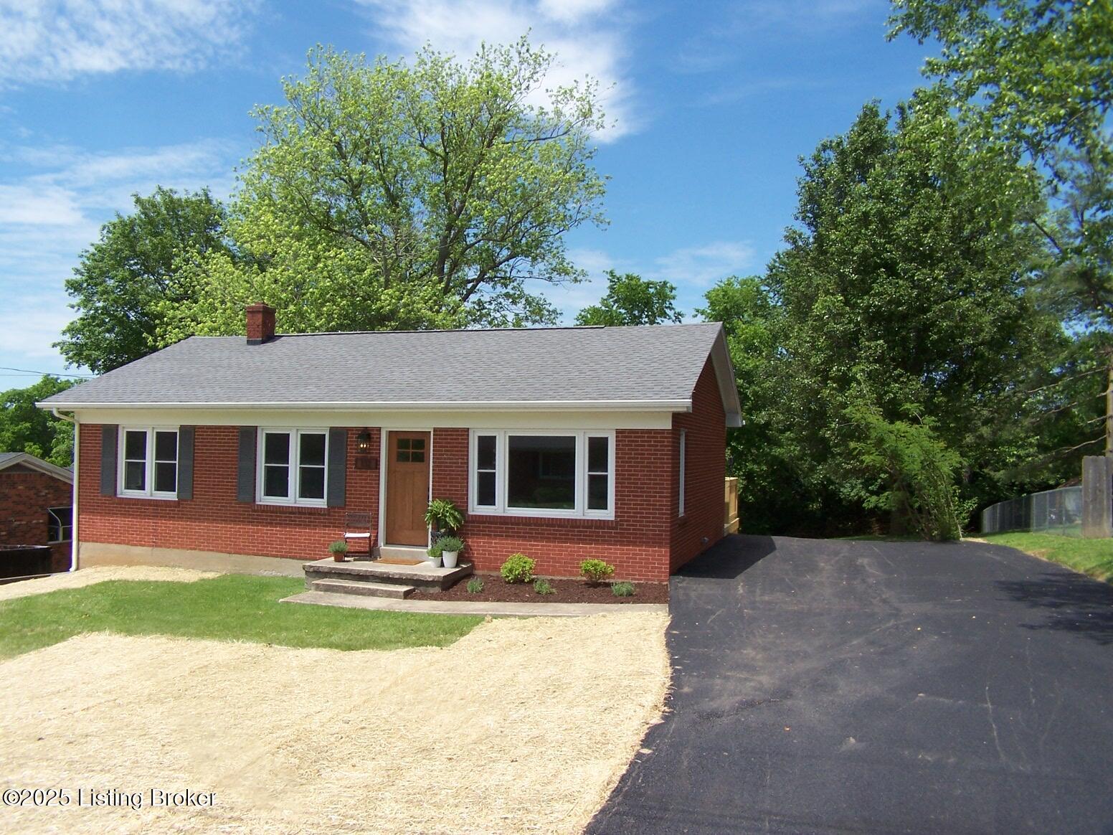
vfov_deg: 37.7
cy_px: 418
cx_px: 556
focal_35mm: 38
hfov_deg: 49.0
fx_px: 1222
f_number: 4
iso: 80
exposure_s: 1/750
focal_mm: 6.3
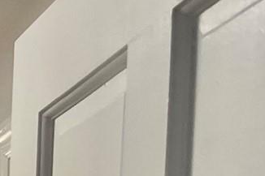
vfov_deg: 7.2
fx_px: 1251
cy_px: 530
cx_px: -404
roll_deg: +0.3
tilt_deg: -6.3
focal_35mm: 170
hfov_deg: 10.2
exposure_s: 1/120
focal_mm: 5.1
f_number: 1.6
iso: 100
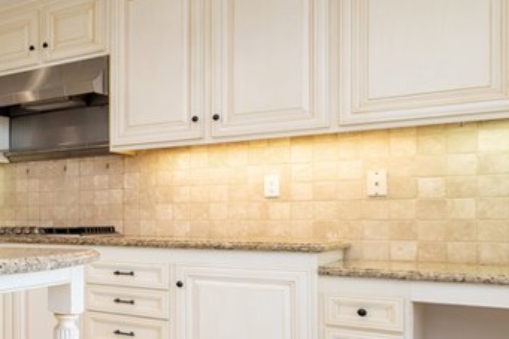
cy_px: 217
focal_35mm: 42
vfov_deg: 31.7
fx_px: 594
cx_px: -112
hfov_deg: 35.6
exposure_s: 1/60
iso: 320
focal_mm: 14
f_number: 4
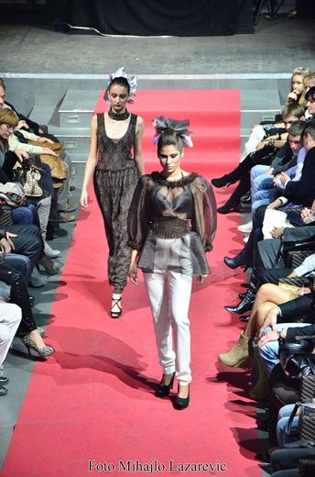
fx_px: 1583
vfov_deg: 17.1
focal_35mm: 120
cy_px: 238
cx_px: 158
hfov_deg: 11.4
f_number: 5.3
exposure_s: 1/125
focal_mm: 80
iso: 3200
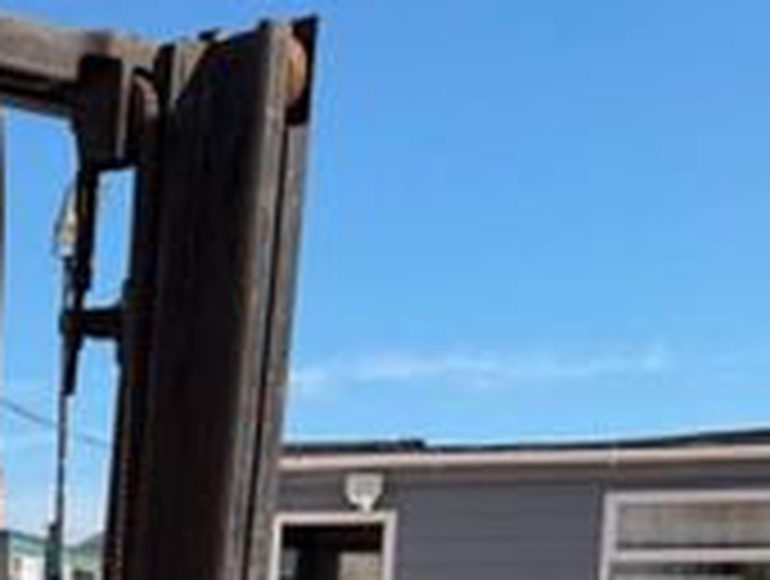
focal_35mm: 84
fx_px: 1872
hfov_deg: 20.7
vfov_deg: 16.0
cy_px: 895
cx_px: -293
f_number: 1.78
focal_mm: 6.76
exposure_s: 1/3584
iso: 80
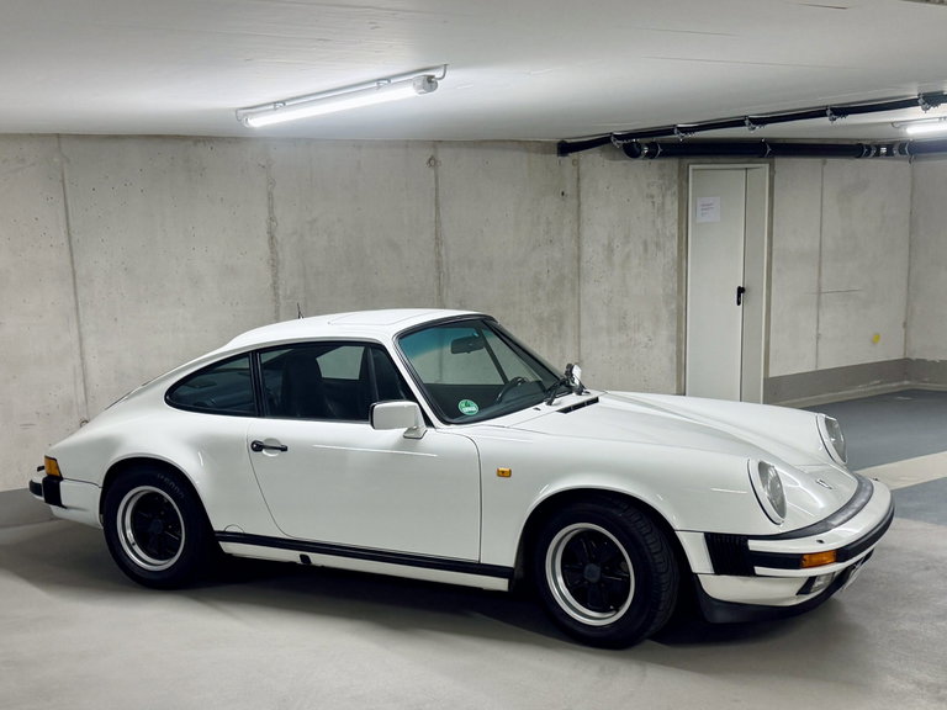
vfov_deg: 56.8
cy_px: 355
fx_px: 657
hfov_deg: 71.6
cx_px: 474
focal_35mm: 24
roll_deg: +0.6
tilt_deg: -11.3
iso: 200
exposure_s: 1/100
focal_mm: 6.76
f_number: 1.78
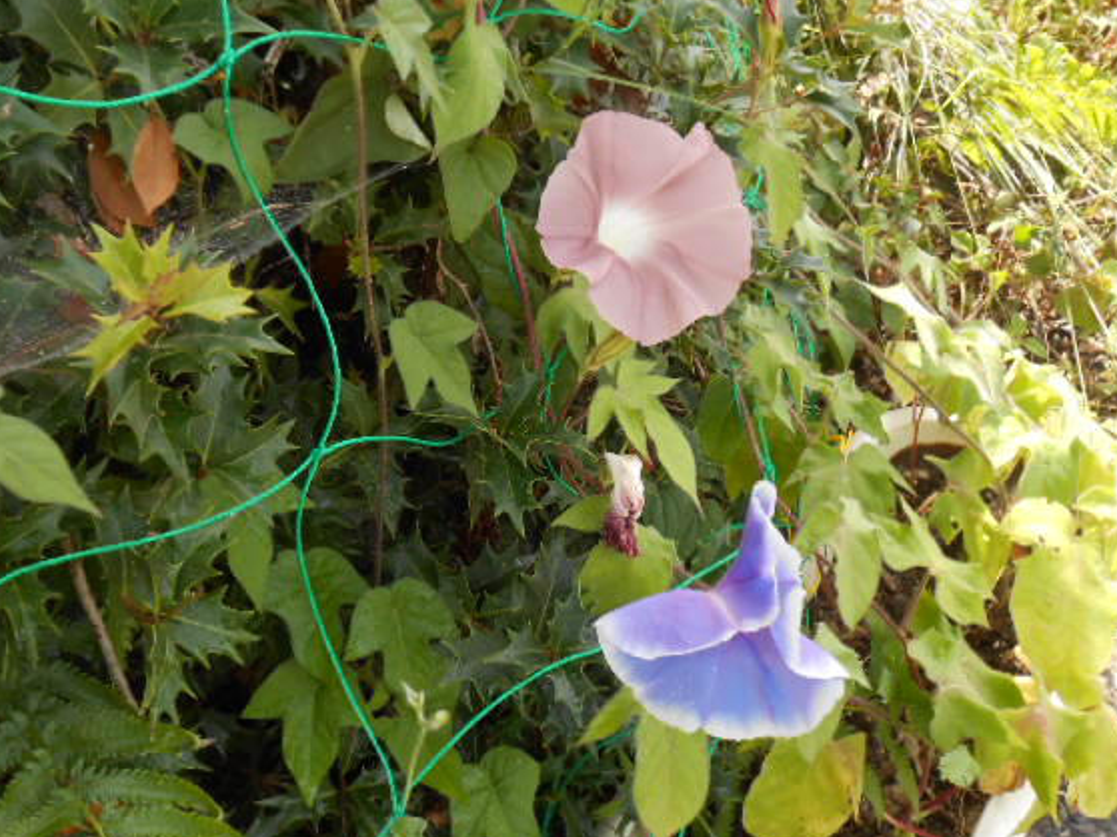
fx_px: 1258
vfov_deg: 36.8
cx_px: 502
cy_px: 416
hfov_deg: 47.8
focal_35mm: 39
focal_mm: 6
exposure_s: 1/80
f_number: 3.9
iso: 80
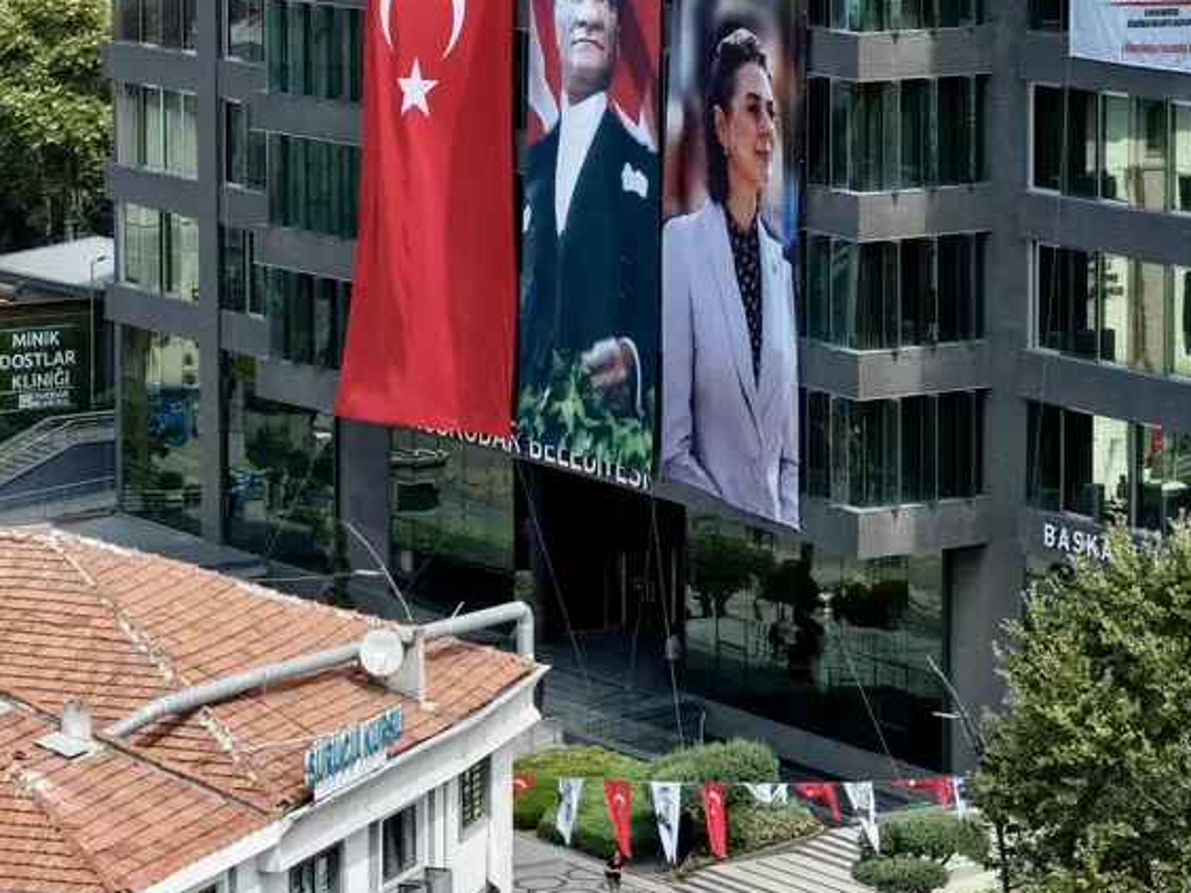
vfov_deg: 9.3
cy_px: -23
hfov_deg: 12.4
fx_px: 5471
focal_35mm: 159
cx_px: 570
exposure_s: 1/1000
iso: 160
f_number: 2.8
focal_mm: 19.35
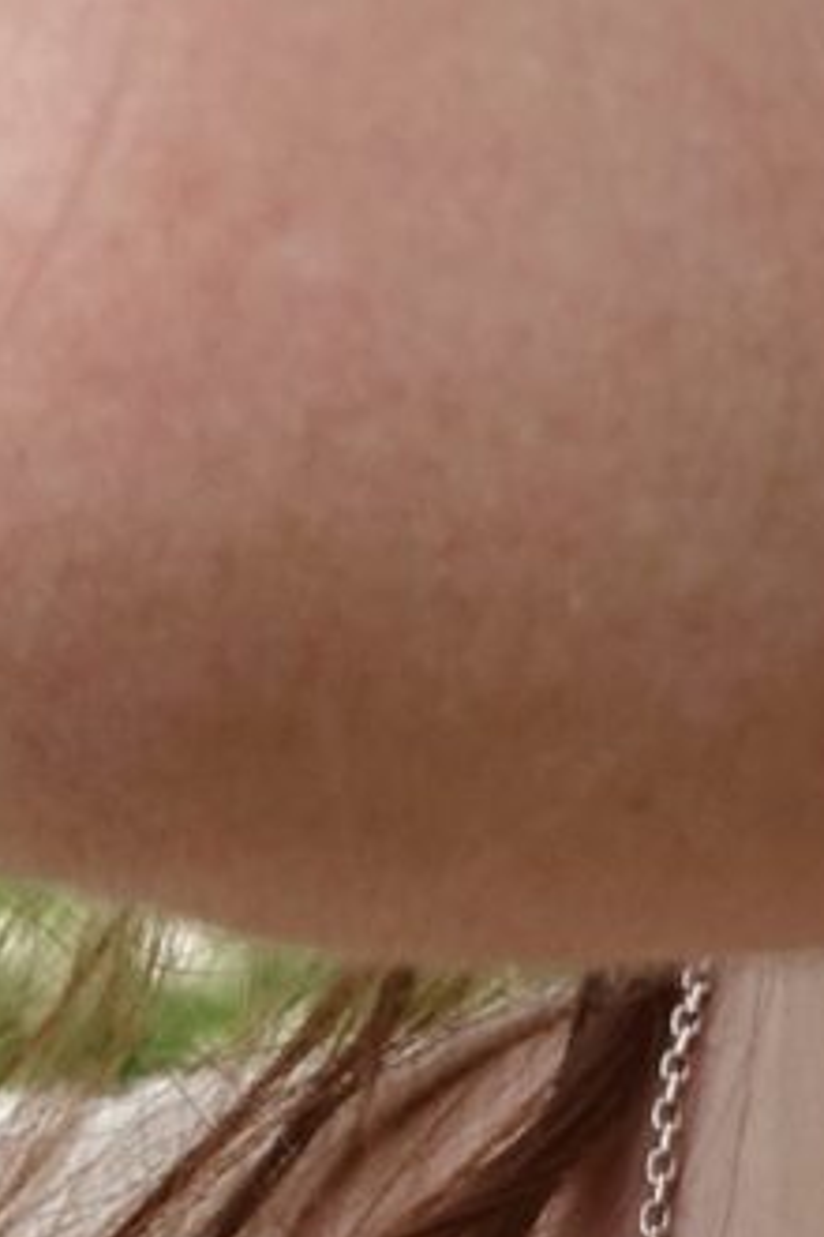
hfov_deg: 5.8
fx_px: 7999
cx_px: 1380
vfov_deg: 7.9
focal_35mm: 233
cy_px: 3317
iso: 125
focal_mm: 10.91
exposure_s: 1/640
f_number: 4
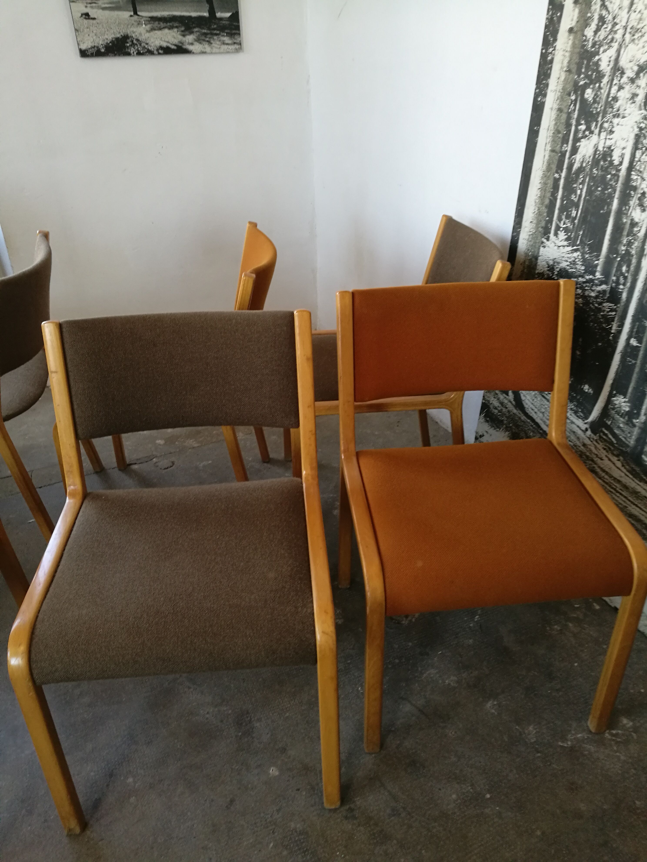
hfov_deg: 51.4
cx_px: 324
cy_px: 431
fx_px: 673
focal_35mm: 27
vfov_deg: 65.3
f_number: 2.2
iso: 160
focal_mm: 4.5
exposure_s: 1/50
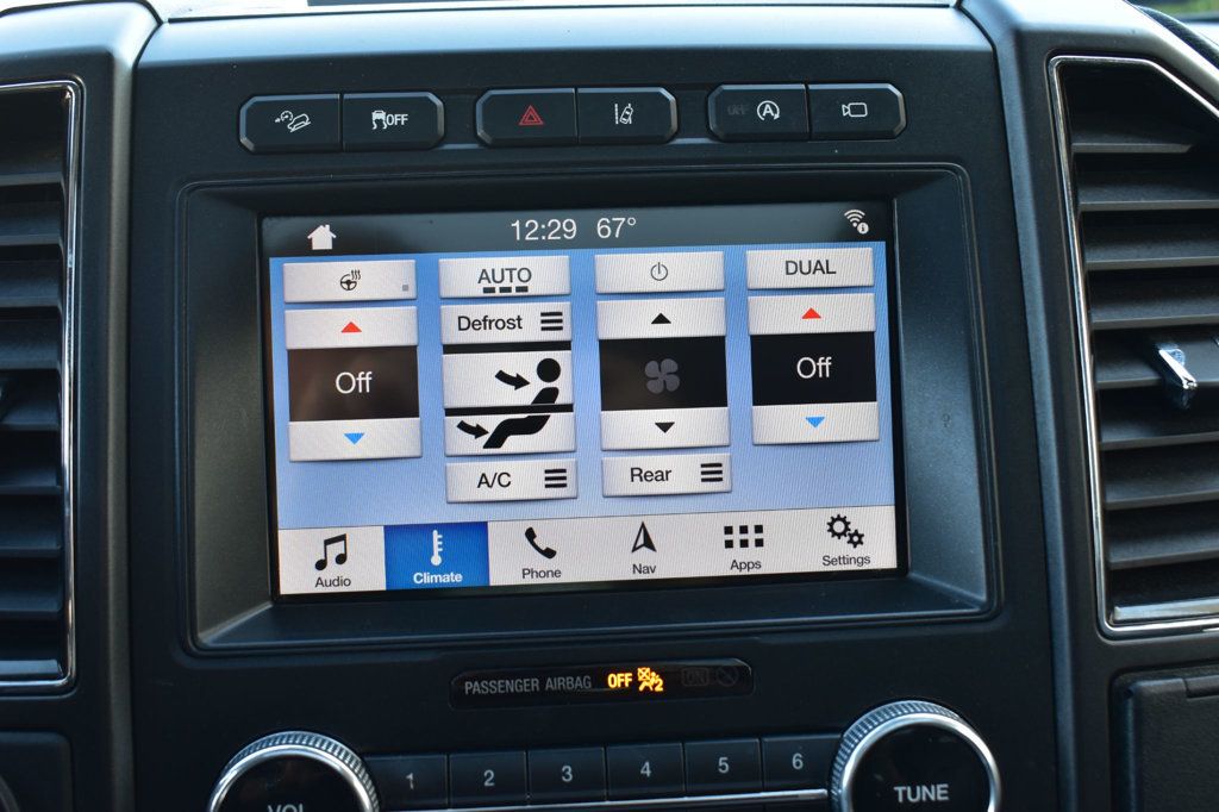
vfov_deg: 30.8
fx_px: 1472
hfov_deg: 45.0
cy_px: 406
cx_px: 610
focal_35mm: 44
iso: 400
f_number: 7.1
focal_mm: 29
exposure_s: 1/30
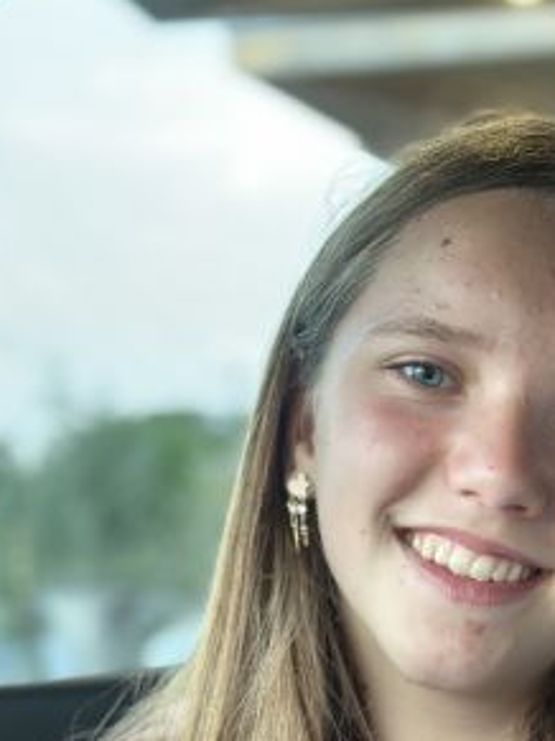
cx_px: 545
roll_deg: +1.9
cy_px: 700
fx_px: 2118
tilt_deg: -3.4
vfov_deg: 19.4
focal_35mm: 99
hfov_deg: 14.7
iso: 125
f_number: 1.78
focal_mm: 6.86
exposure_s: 1/100
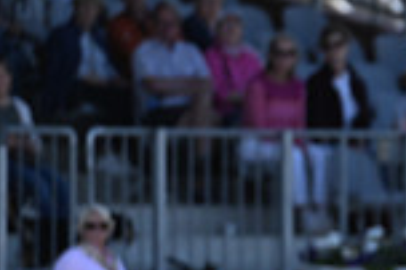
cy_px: 186
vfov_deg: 0.9
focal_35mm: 1530
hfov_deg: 1.3
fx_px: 17236
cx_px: 767
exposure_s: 1/1600
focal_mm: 400
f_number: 5
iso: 640
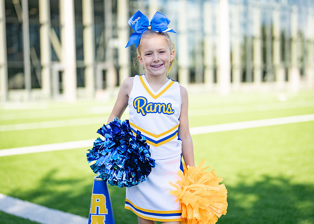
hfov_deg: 32.5
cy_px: 120
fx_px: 539
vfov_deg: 23.5
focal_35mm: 60
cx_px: 158
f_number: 1.2
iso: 100
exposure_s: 1/3200
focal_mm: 50
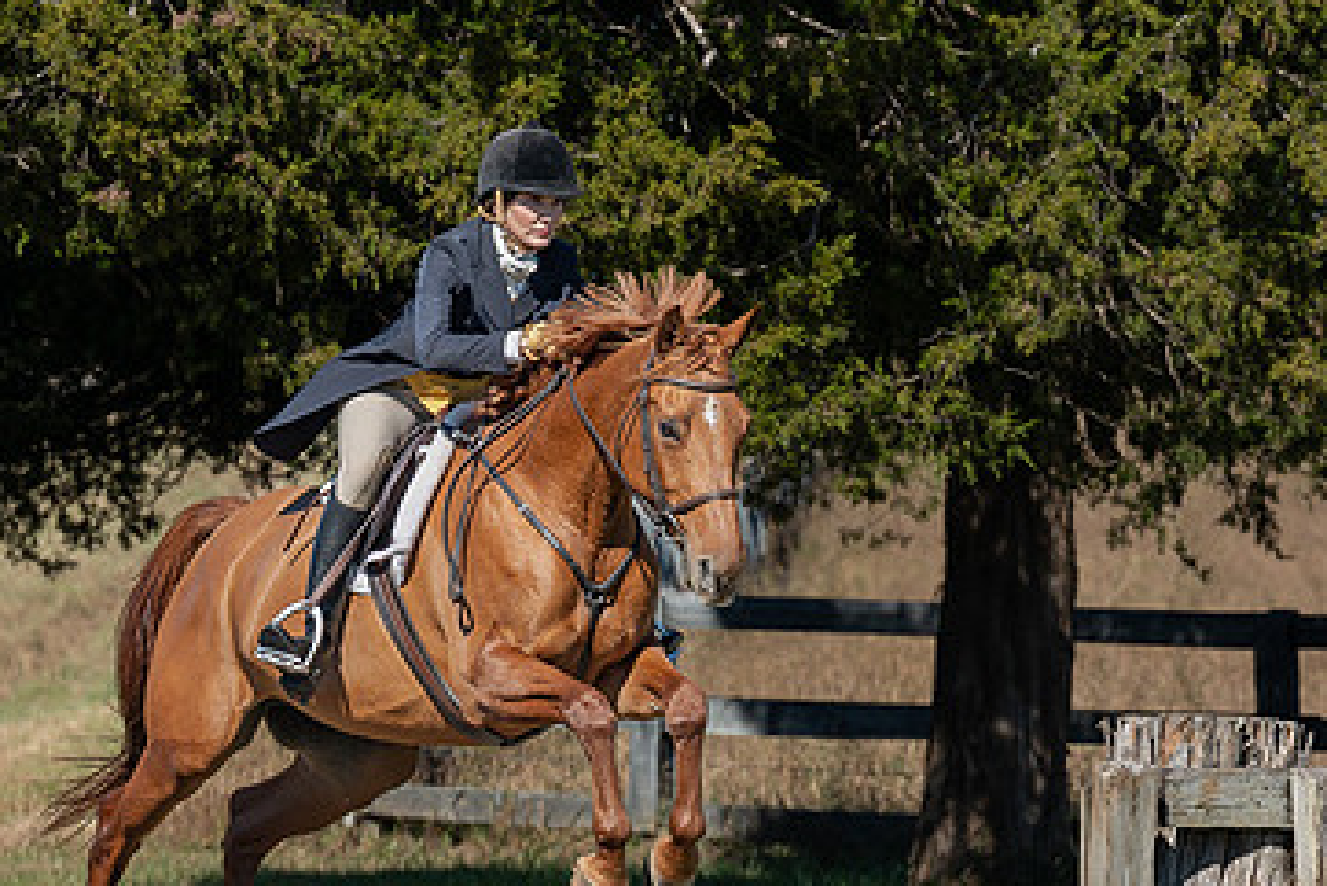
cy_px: 766
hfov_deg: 4.0
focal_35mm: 515
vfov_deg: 2.7
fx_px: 18990
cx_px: 1015
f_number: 6.3
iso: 200
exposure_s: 1/500
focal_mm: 200
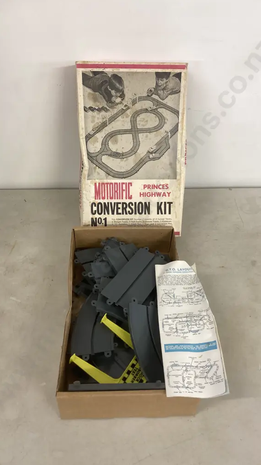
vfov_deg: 62.6
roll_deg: -1.7
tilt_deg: -43.9
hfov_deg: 37.8
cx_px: 128
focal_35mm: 31
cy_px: 231
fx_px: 381
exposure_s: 1/50
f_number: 1.8
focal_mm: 3.99
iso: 80
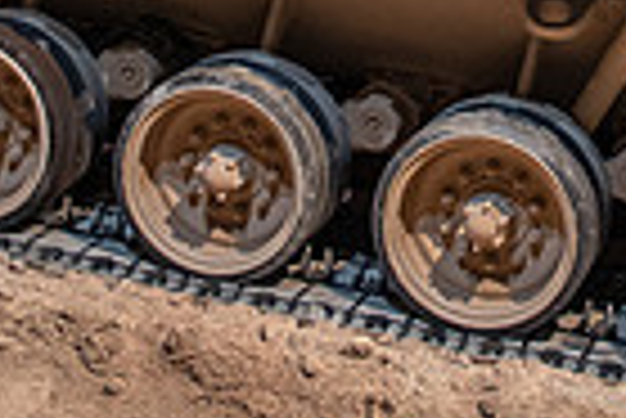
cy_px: -299
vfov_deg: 12.2
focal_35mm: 104
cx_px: 473
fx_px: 1810
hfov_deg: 19.5
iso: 1000
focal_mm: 16
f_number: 2.8
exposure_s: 1/100
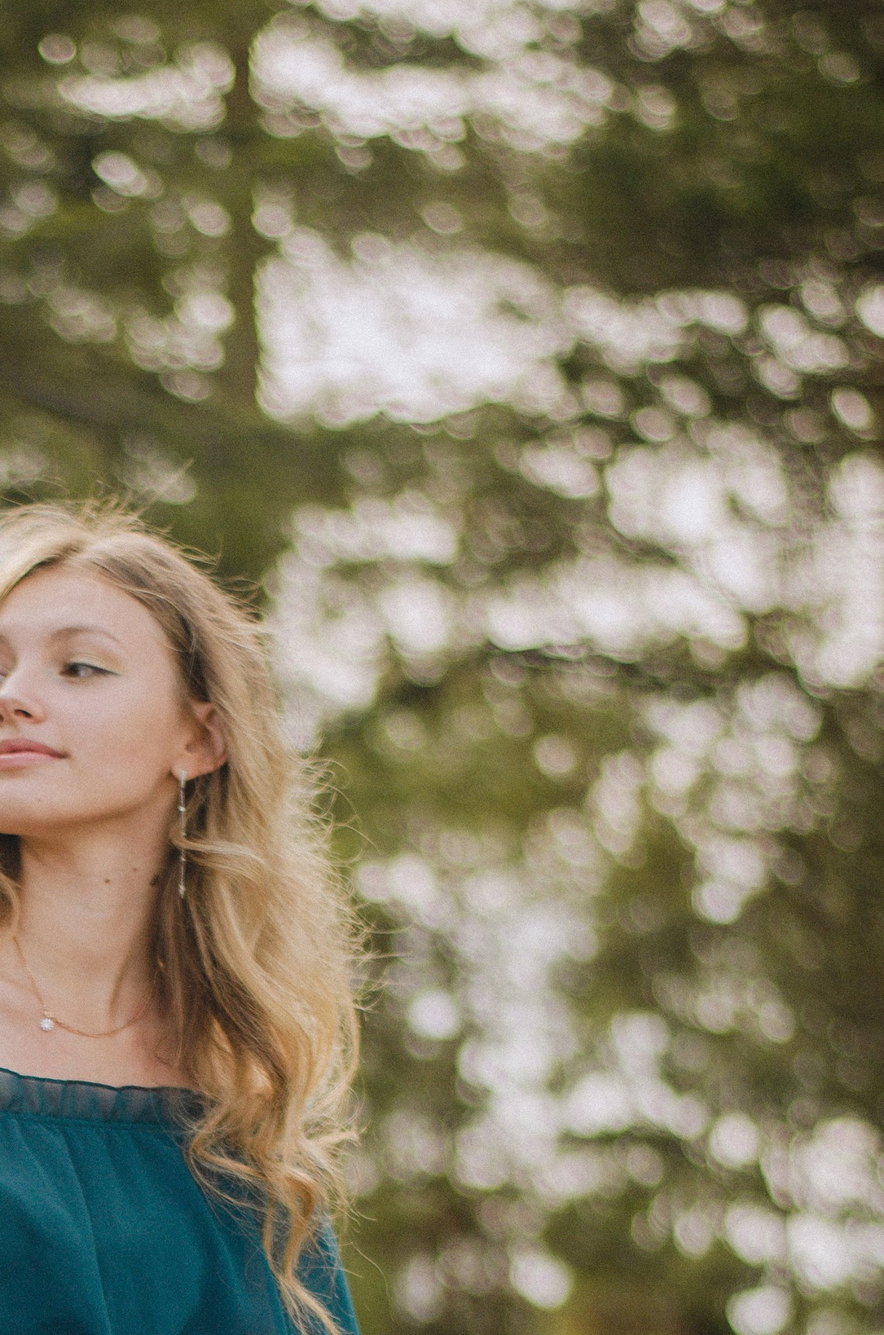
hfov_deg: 7.7
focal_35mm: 177
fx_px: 6548
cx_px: -62
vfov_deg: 11.4
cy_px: 1549
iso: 100
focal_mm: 50
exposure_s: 1/500
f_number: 1.8
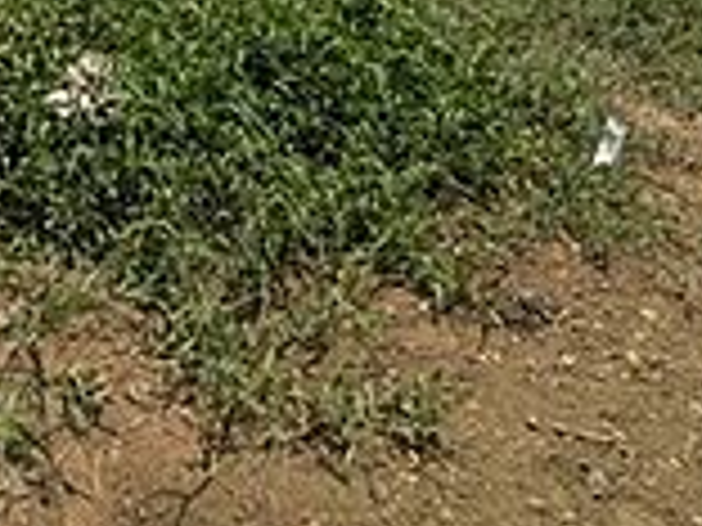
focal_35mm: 54
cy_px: -333
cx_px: -40
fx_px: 1095
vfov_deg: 21.2
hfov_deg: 32.0
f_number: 2.2
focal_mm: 1.83
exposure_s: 1/2092
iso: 50
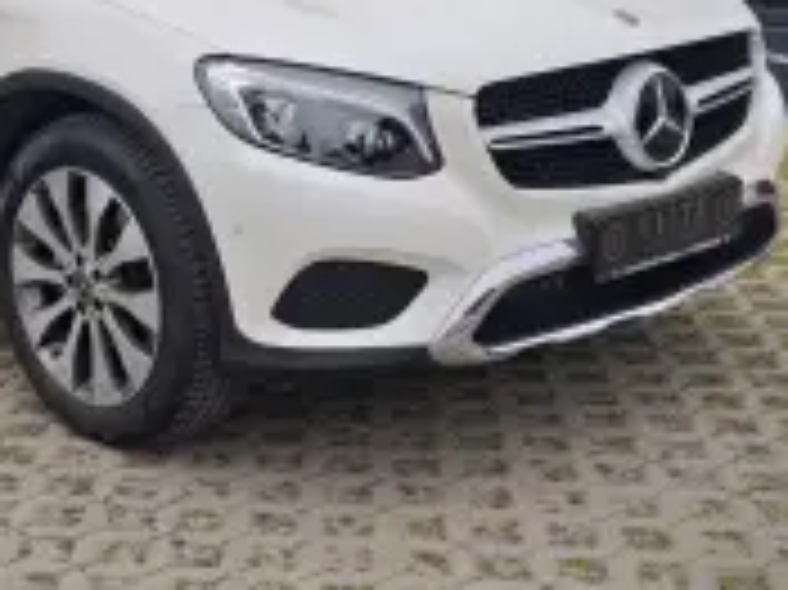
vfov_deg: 20.0
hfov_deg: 26.5
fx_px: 1638
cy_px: 68
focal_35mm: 72
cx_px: 140
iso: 50
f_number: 1.4
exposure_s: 1/2419
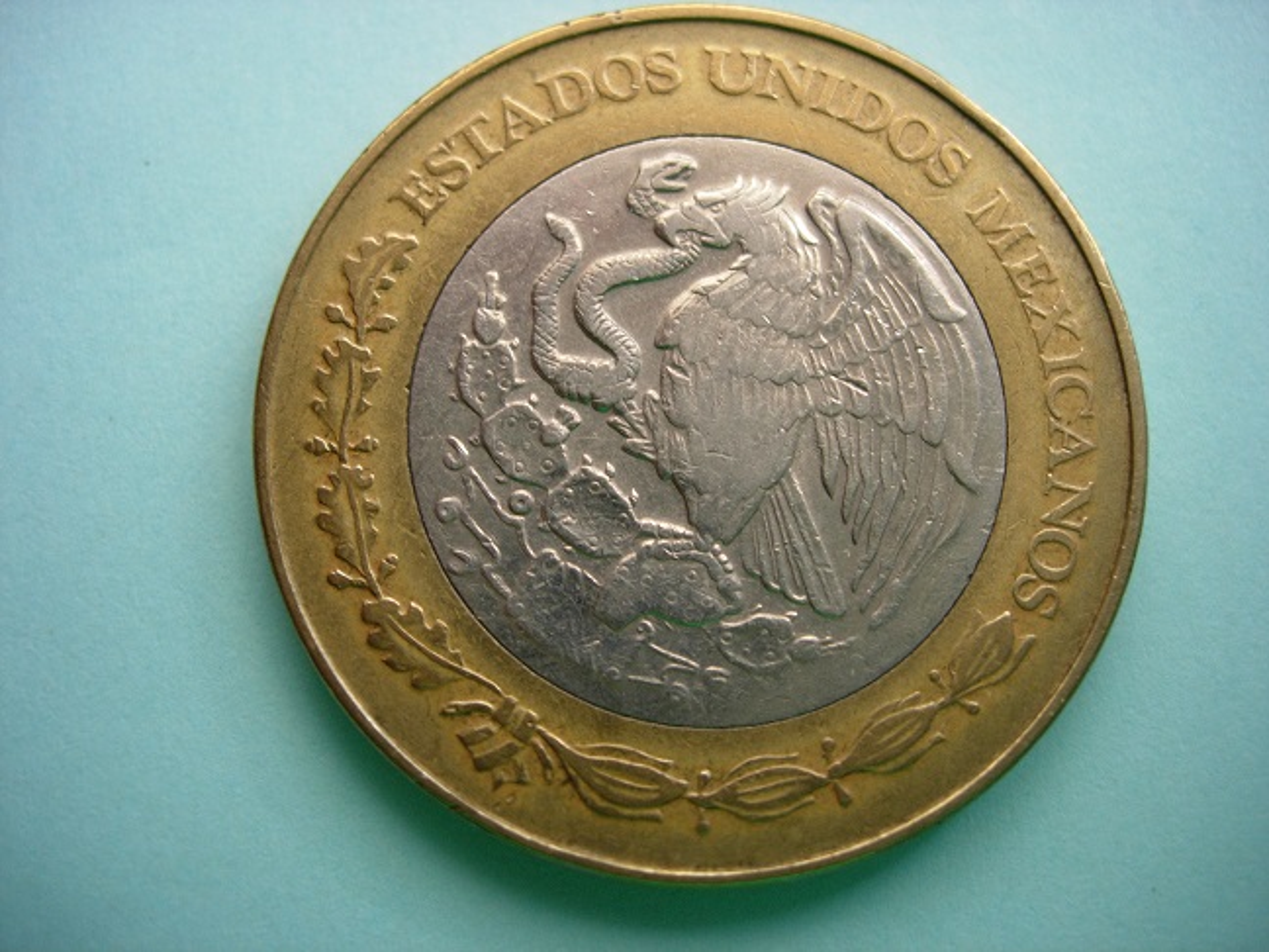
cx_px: 634
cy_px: 476
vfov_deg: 37.7
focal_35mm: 38
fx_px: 1393
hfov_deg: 49.0
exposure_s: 1/32
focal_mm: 7.8
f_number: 2.8
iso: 70
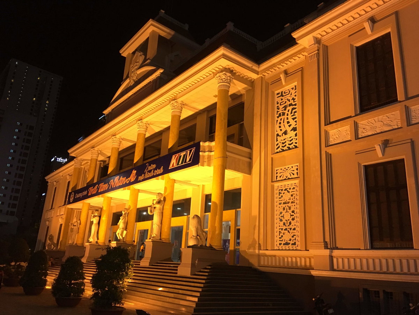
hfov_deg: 61.7
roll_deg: -4.3
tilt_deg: +17.7
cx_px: 210
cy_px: 158
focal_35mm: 29
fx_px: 351
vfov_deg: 48.2
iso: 200
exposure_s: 1/33
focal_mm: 4.15
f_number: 2.2
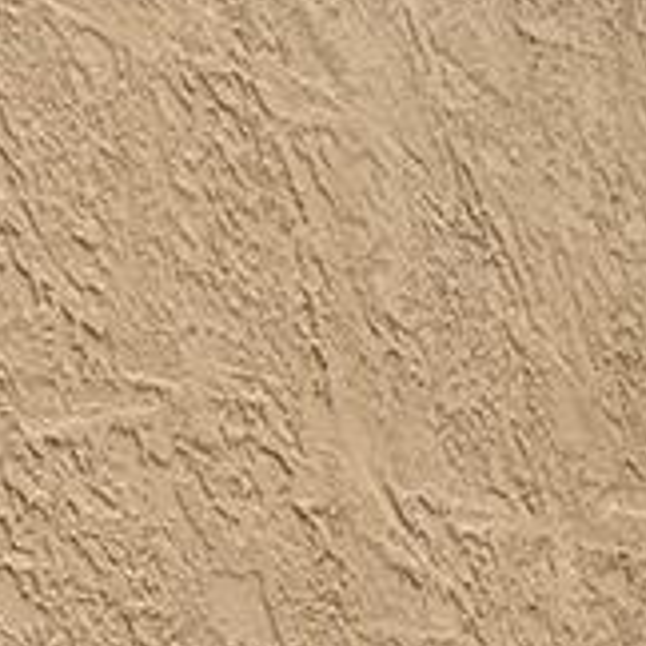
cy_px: 1790
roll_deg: +2.5
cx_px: 1077
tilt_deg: -7.0
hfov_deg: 9.9
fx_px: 3589
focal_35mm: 170
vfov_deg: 8.8
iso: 50
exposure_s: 1/810
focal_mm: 5.1
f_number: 1.6
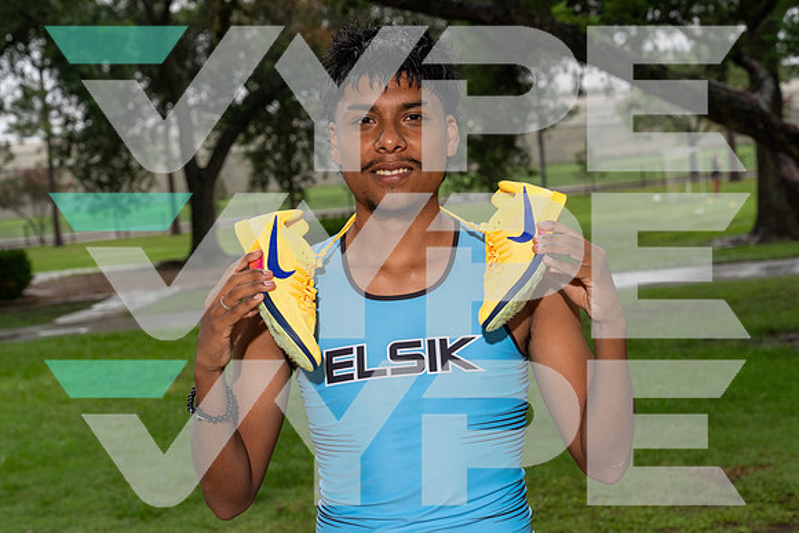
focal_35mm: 65
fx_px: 1447
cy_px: 265
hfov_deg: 30.9
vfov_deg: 20.9
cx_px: 383
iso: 500
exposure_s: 1/250
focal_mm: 62
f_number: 6.3
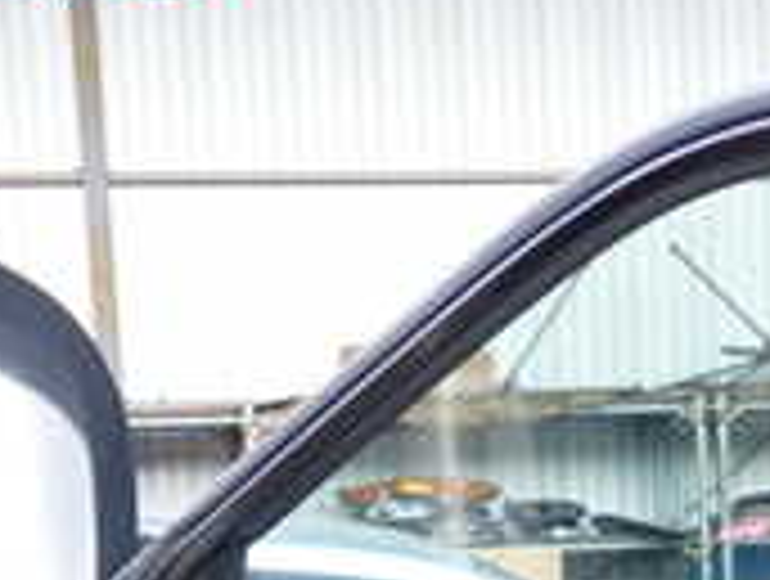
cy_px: 913
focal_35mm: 112
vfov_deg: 12.5
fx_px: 2497
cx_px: 738
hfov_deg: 17.2
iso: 100
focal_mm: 5.79
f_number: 2.4
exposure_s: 1/60
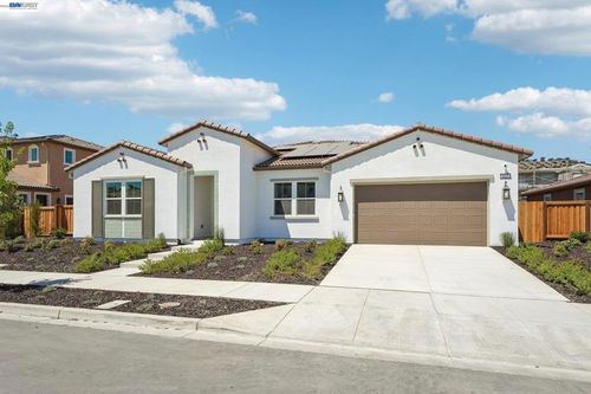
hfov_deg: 83.1
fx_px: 333
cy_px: 197
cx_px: 296
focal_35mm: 20
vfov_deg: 61.1
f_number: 8
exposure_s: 1/1250
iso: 640
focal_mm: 20.3
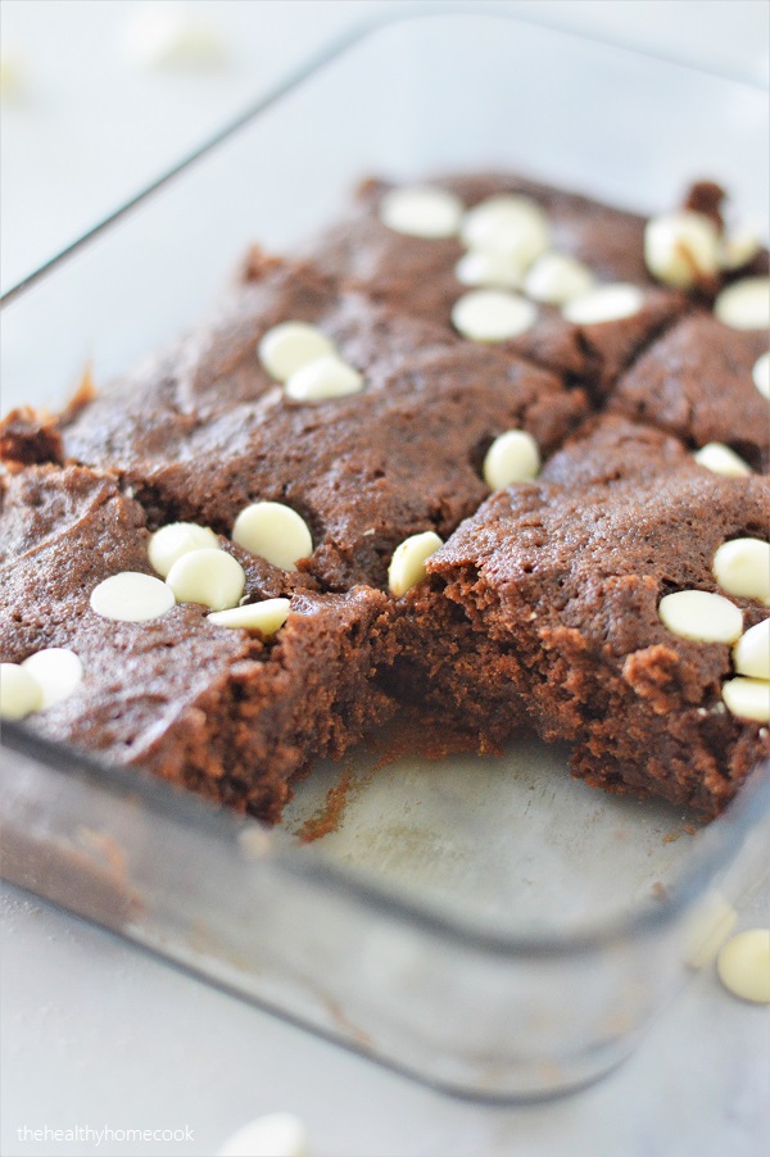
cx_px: 385
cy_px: 578
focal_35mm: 75
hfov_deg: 18.2
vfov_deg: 27.0
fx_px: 2410
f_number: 2.5
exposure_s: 1/500
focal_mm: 50
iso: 1600
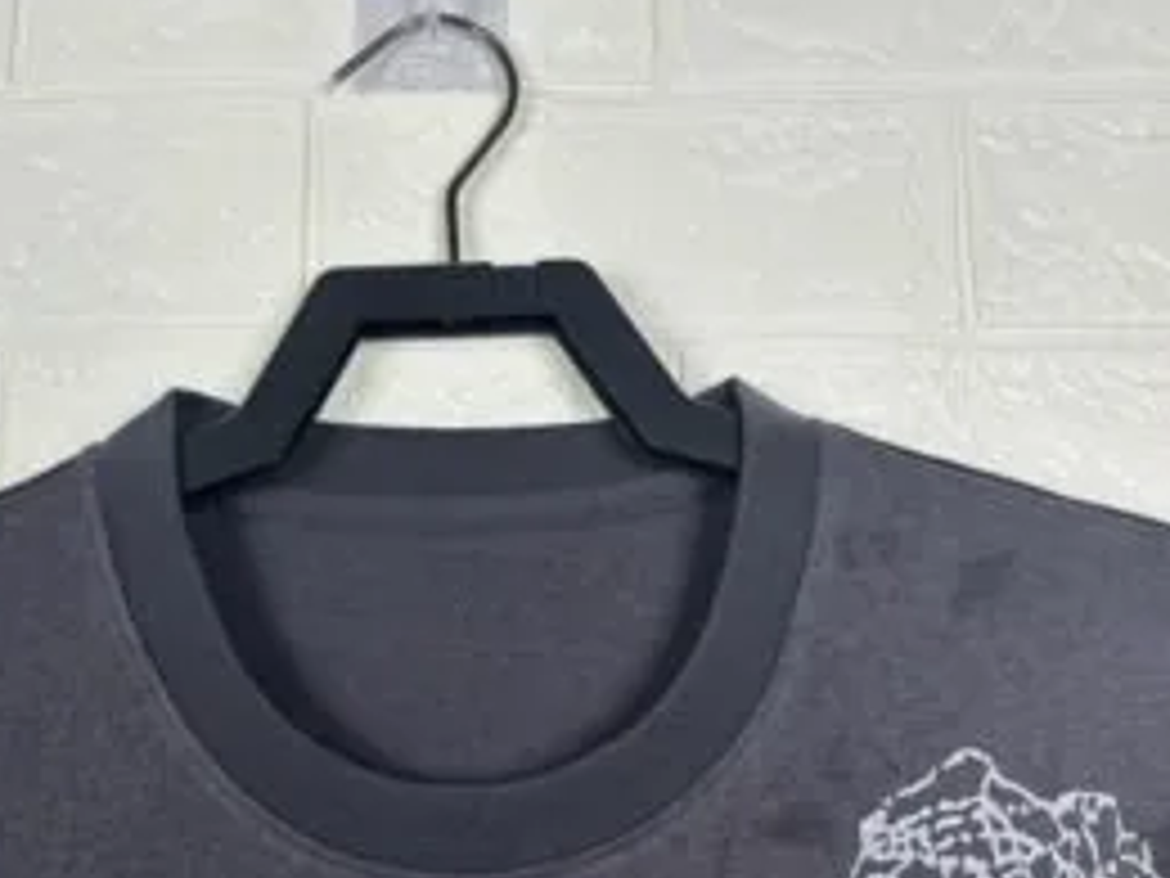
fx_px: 1284
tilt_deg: +9.4
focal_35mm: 38
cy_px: 615
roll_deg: +1.4
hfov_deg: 48.4
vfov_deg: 37.1
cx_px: 428
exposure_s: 1/100
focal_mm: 5.96
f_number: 1.6
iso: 80
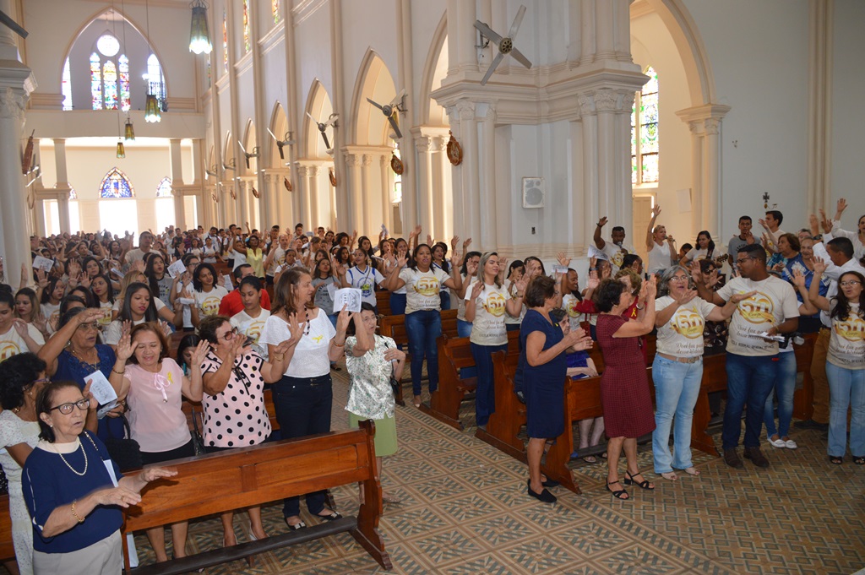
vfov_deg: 47.9
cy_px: 288
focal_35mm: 27
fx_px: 648
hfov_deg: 67.4
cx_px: 432
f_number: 3.5
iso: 500
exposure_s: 1/60
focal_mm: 18
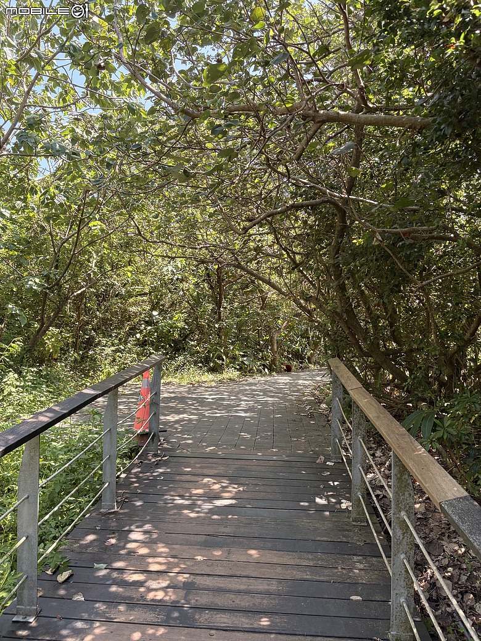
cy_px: 320
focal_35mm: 26
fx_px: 482
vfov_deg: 67.3
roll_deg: -0.9
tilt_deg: +2.4
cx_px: 240
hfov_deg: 53.1
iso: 50
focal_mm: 5.96
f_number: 1.6
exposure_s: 1/242
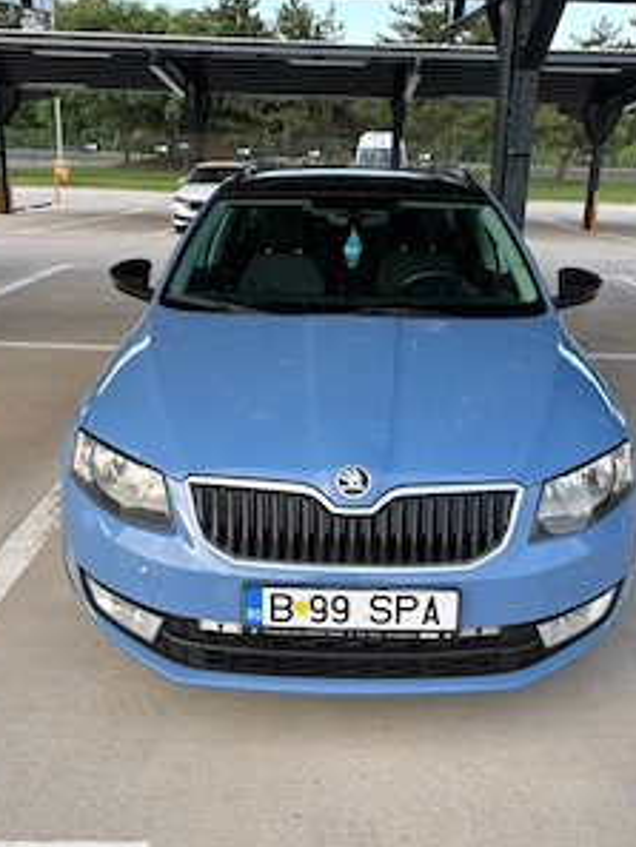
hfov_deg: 40.7
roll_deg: -0.5
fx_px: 857
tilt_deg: -17.9
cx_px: 342
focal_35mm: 35
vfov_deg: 52.6
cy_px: 419
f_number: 1.6
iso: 40
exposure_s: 1/121
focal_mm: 5.96
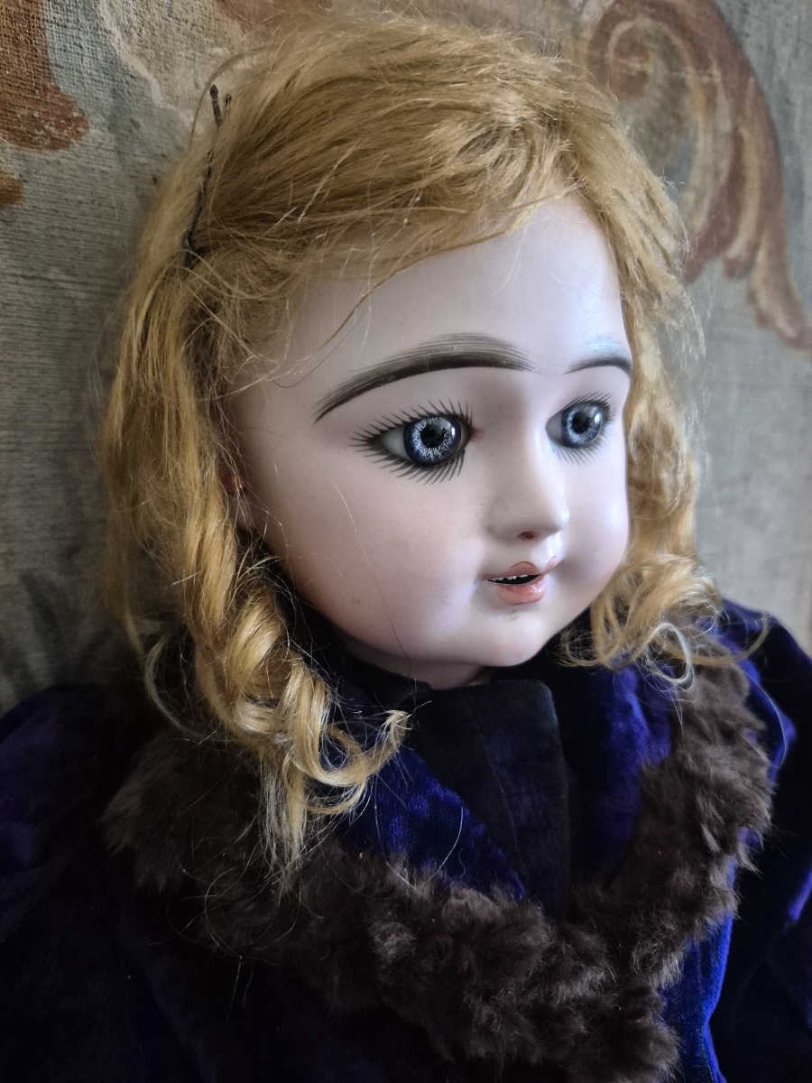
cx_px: 406
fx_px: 719
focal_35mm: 23
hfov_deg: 58.9
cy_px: 542
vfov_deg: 73.9
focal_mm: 5.4
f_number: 1.8
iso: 1250
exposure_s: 1/100
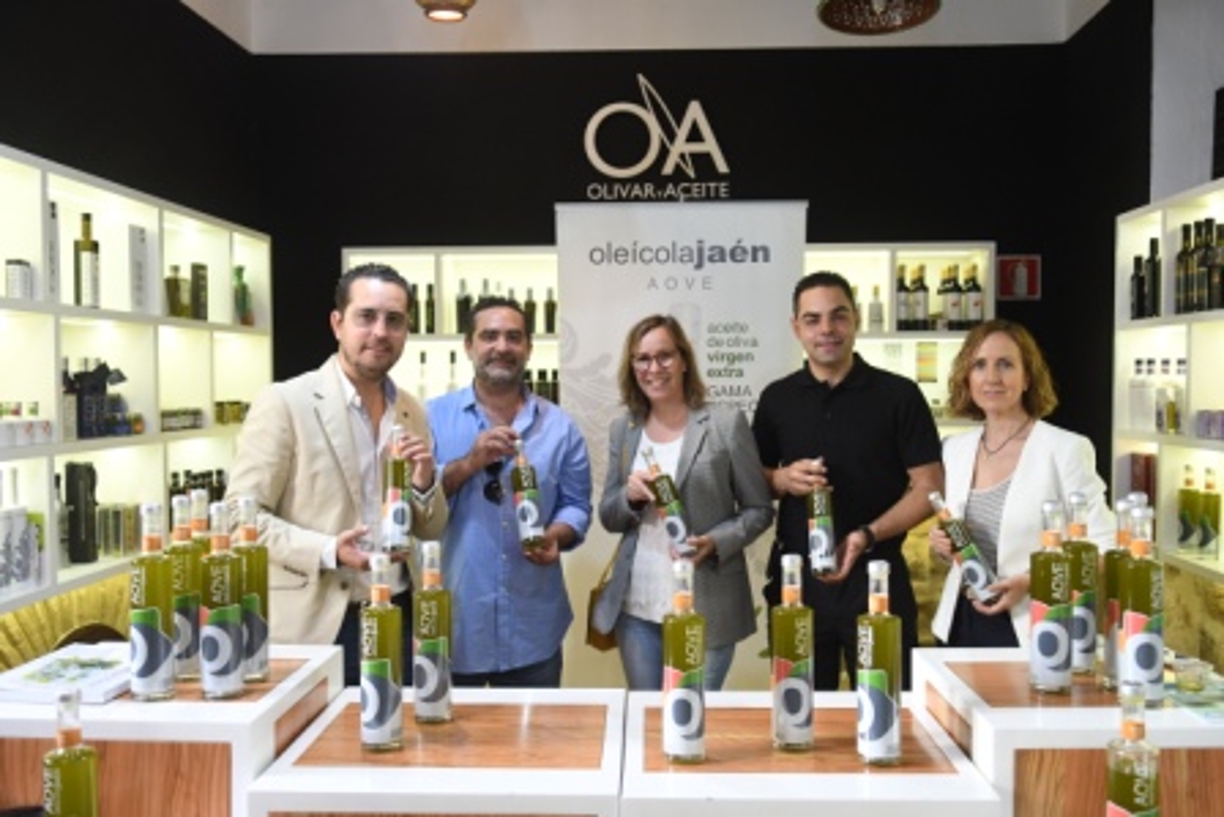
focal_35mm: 33
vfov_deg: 40.0
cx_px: 612
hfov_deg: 57.2
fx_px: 1122
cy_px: 408
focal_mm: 22
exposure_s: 1/50
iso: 1000
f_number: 2.8
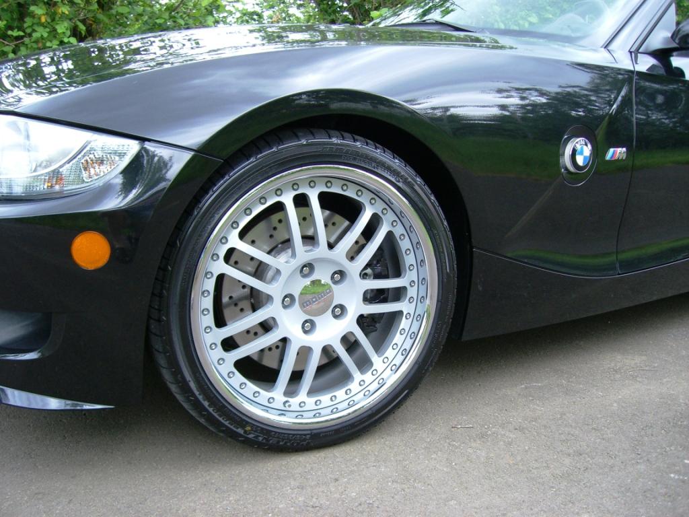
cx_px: 344
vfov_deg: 37.7
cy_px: 258
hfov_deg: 49.0
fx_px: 756
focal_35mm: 38
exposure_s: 1/200
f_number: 2.7
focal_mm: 6.2
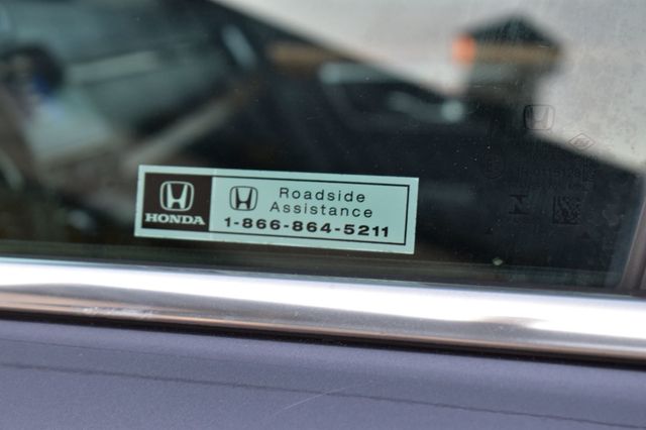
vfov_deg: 16.5
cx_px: 323
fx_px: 1480
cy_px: 215
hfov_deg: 24.6
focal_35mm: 82
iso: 400
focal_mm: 55
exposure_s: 1/25
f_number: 7.1
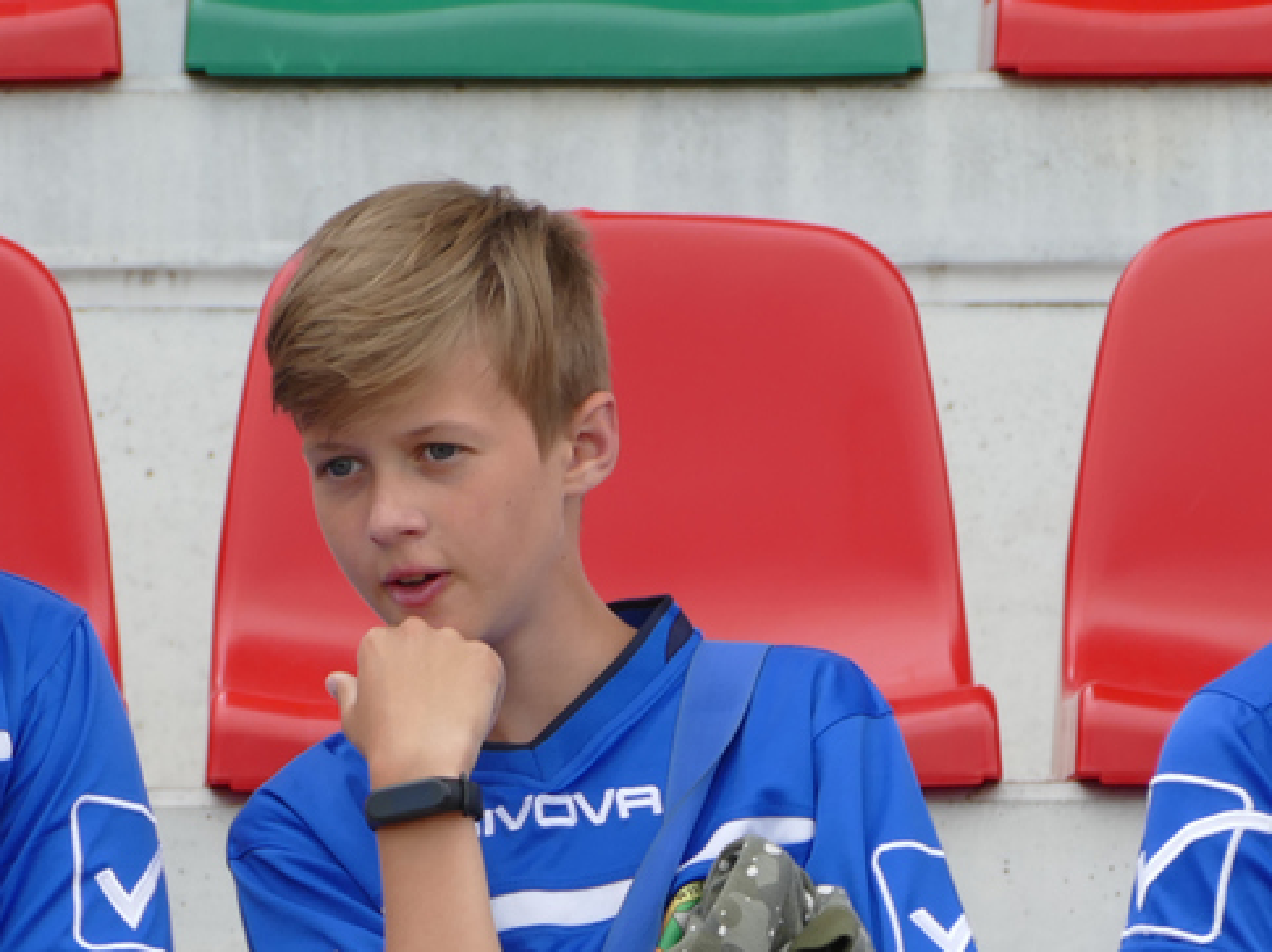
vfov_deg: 2.1
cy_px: 827
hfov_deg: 2.9
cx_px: 608
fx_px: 25556
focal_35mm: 696
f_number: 4
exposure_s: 1/320
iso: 125
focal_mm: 111.12
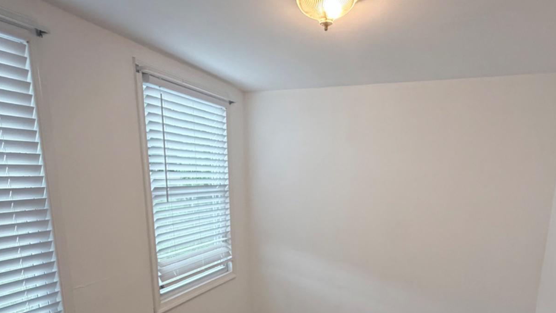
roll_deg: -0.5
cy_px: 259
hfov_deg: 71.8
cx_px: 299
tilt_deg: -13.7
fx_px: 383
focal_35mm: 26
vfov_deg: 42.1
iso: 250
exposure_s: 1/120
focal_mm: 2.22
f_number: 2.2
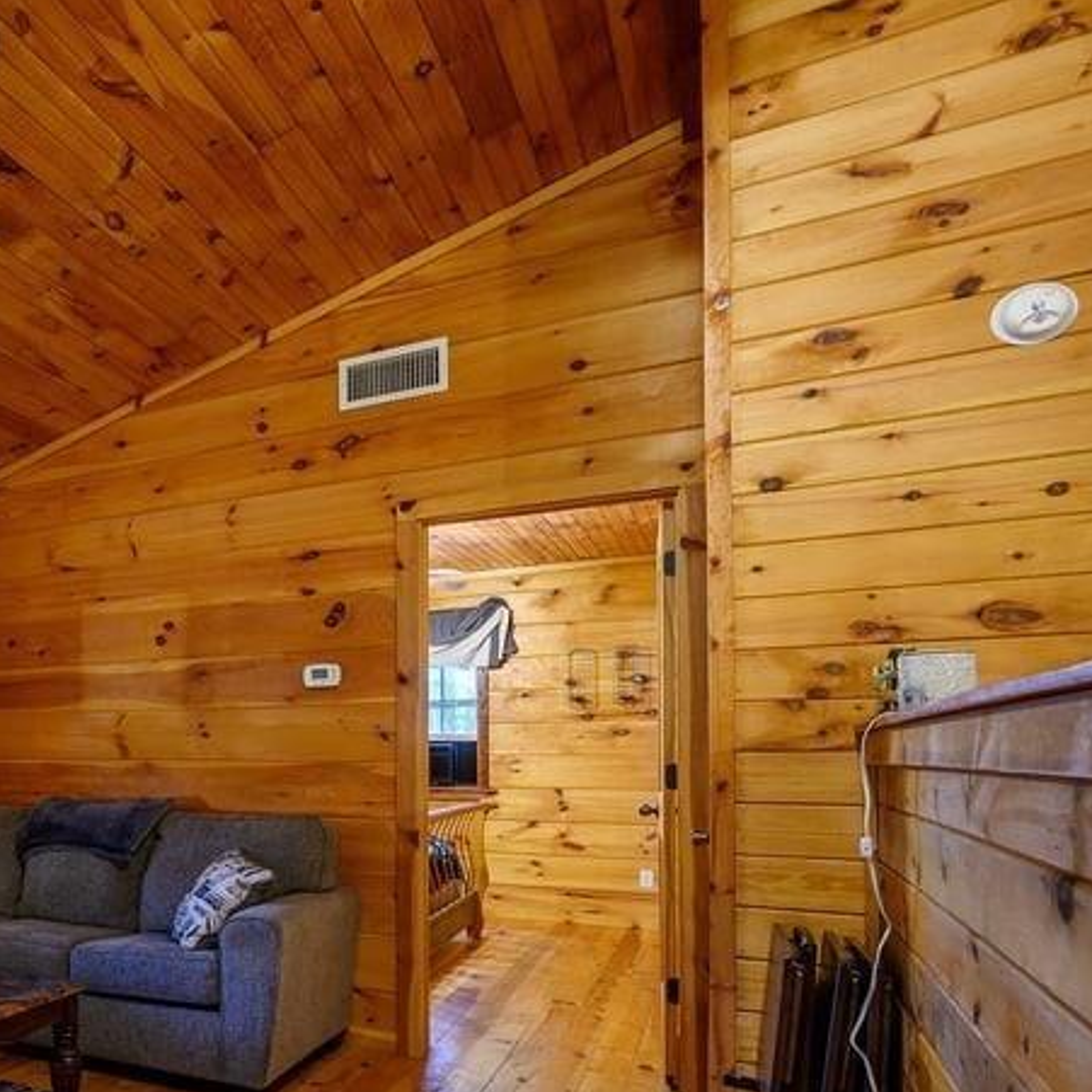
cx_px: -27
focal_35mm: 27
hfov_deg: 47.7
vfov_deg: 57.2
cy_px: 764
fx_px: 964
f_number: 7.1
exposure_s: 1/1.67
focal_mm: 14
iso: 200
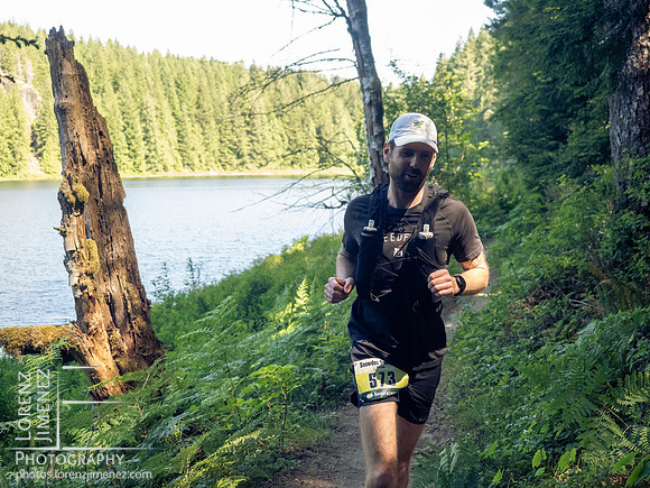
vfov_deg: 29.1
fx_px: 939
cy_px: 244
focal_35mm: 50
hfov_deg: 38.2
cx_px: 325
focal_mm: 25
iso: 1600
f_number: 2.8
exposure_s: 1/1000
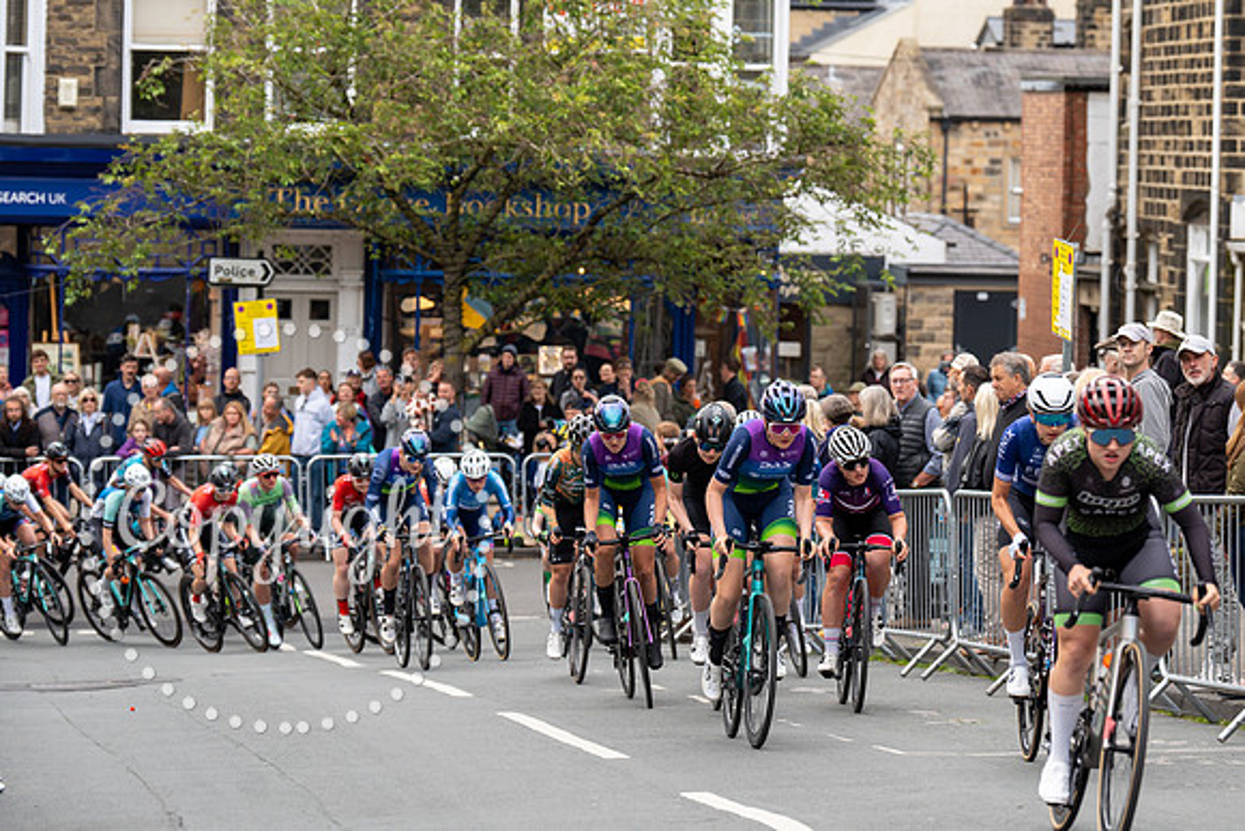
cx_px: 731
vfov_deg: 10.7
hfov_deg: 16.0
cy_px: 343
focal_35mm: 128
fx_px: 4429
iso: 500
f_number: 3.5
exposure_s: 1/500
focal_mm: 109
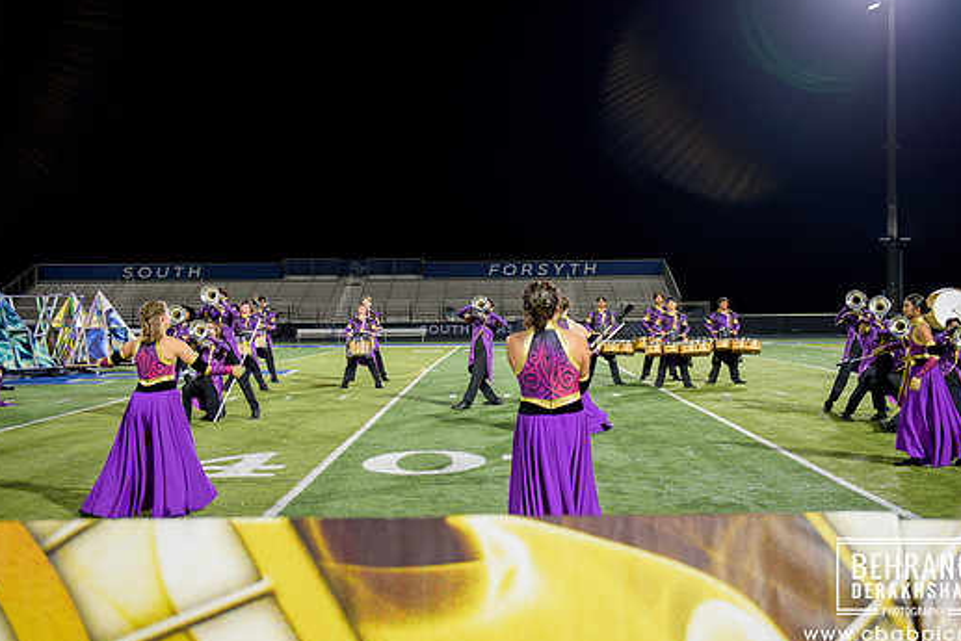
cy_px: 315
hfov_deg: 41.9
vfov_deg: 28.7
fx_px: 1255
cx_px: 513
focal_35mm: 47
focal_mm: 40
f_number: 2.8
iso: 2000
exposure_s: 1/400
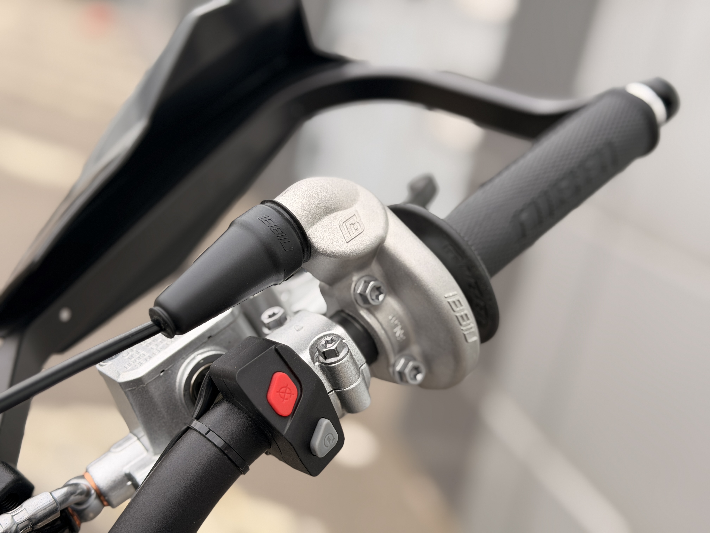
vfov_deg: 30.3
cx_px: 355
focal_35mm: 48
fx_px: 985
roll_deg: -14.4
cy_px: 266
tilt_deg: -13.9
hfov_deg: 39.7
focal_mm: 6.76
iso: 64
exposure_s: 1/469
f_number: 1.78
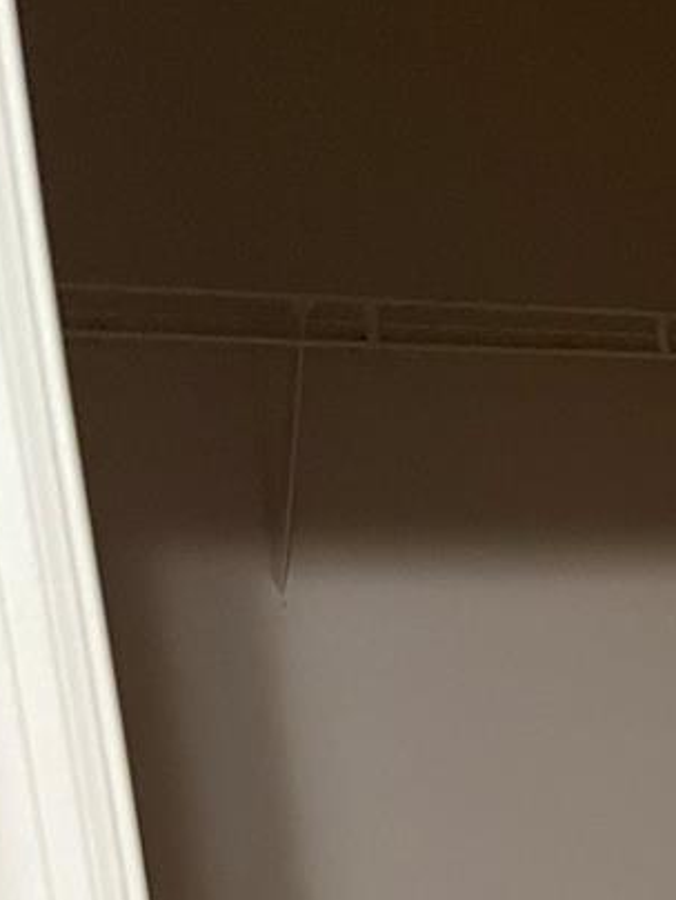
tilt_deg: -14.6
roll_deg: +2.6
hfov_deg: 17.5
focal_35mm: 77
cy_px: 1167
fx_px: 2004
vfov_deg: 22.6
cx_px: 967
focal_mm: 5.1
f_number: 1.6
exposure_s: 1/30
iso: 500
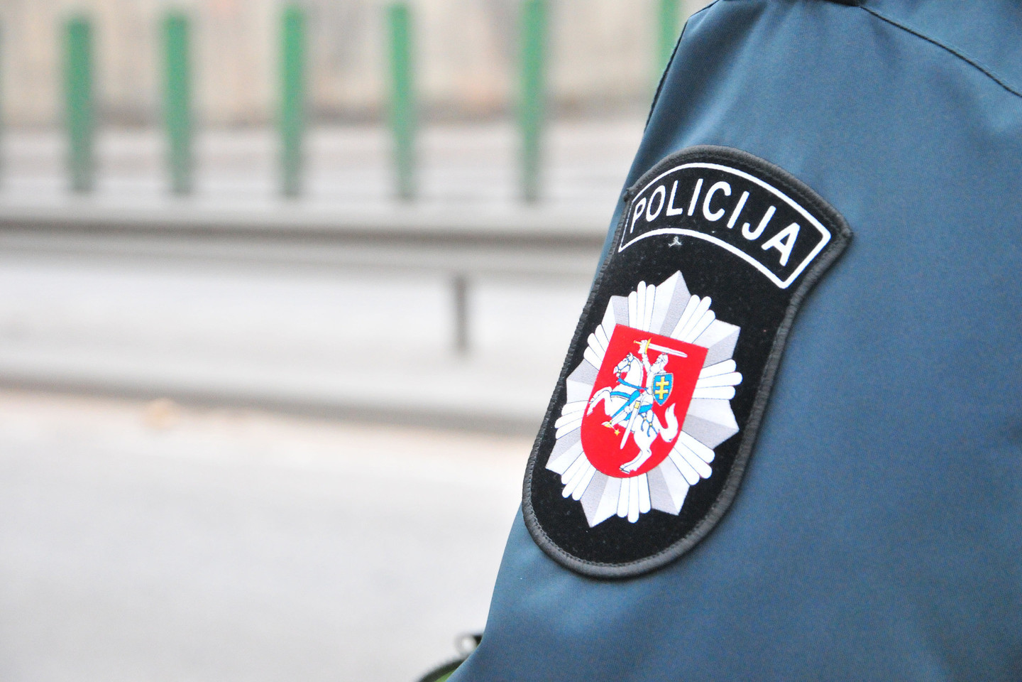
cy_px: 341
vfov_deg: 18.9
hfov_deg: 28.1
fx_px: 2044
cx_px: 511
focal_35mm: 72
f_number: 5
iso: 2500
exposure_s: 1/60
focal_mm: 48
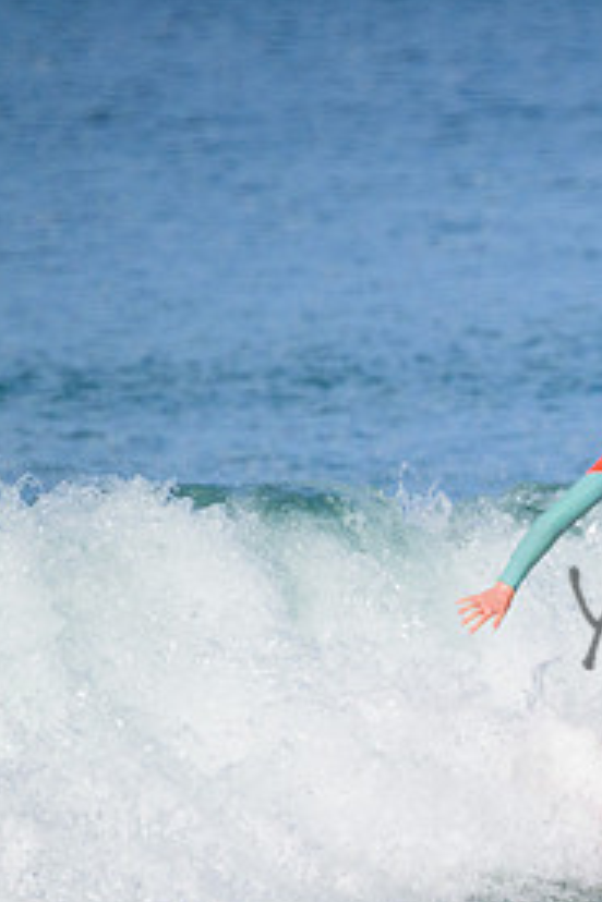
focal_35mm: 1683
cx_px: 906
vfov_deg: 1.2
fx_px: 42212
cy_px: 590
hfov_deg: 0.8
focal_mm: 800
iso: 1600
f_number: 11
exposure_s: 1/1600
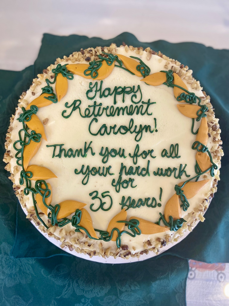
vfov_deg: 67.3
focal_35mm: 26
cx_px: 114
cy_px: 153
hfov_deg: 53.1
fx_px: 229
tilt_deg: -77.9
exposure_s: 1/60
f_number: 1.8
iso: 160
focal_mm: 4.25
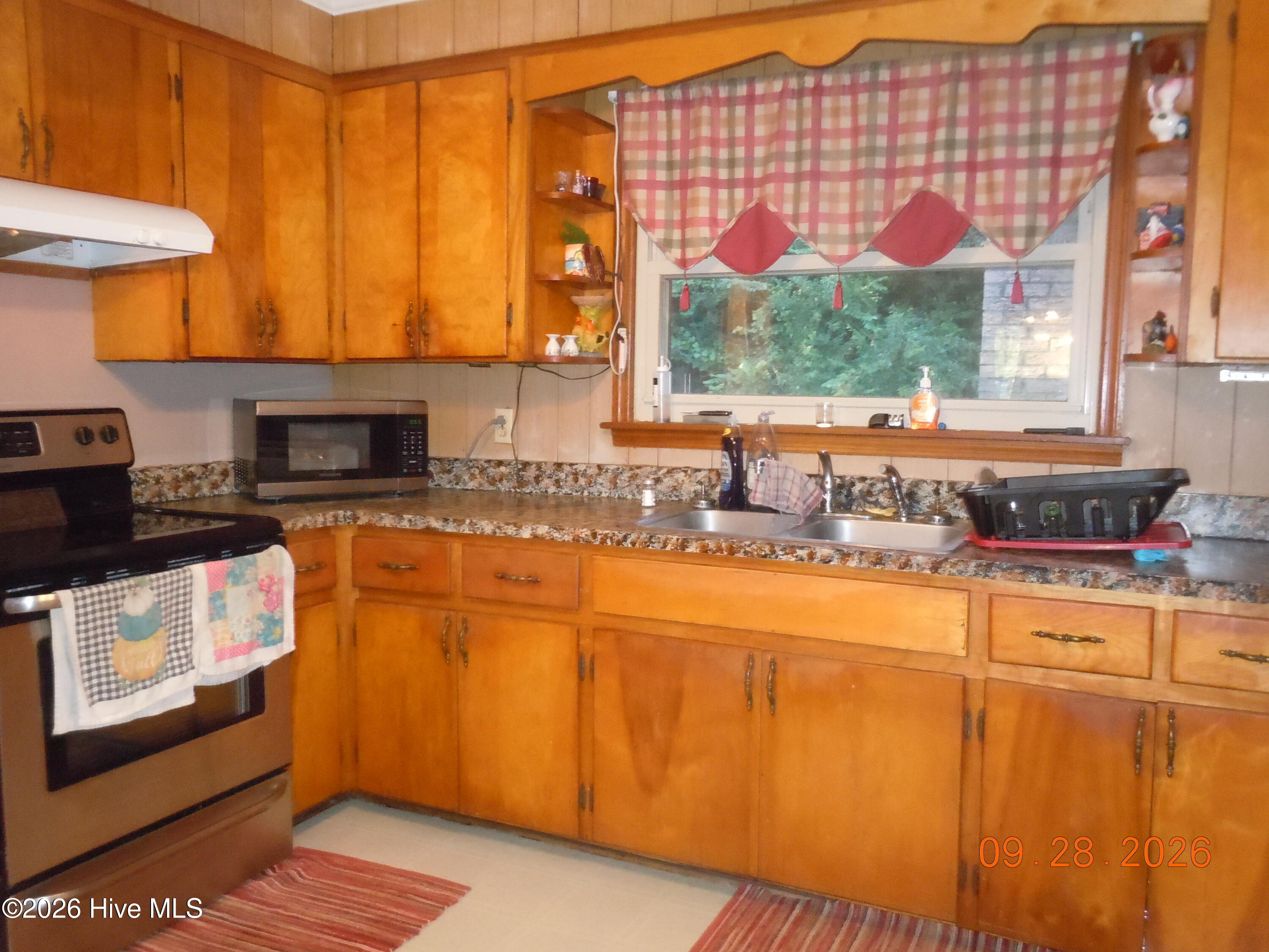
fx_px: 1026
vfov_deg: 49.7
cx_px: 634
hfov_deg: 63.4
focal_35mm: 28
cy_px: 476
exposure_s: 1/25
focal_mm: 5
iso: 800
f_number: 3.7
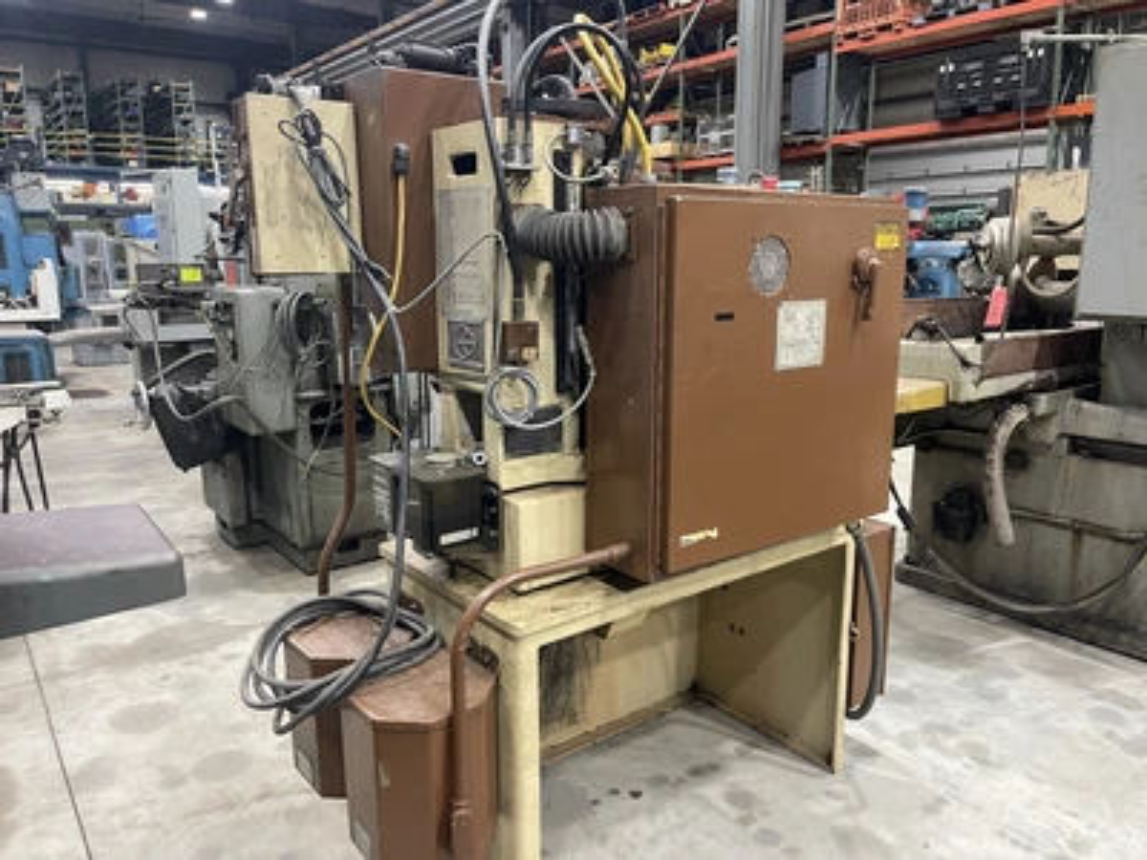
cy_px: 430
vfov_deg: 54.9
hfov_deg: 69.4
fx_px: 828
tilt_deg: -10.6
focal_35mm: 25
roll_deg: -0.1
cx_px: 574
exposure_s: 1/60
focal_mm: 5.1
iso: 400
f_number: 1.6
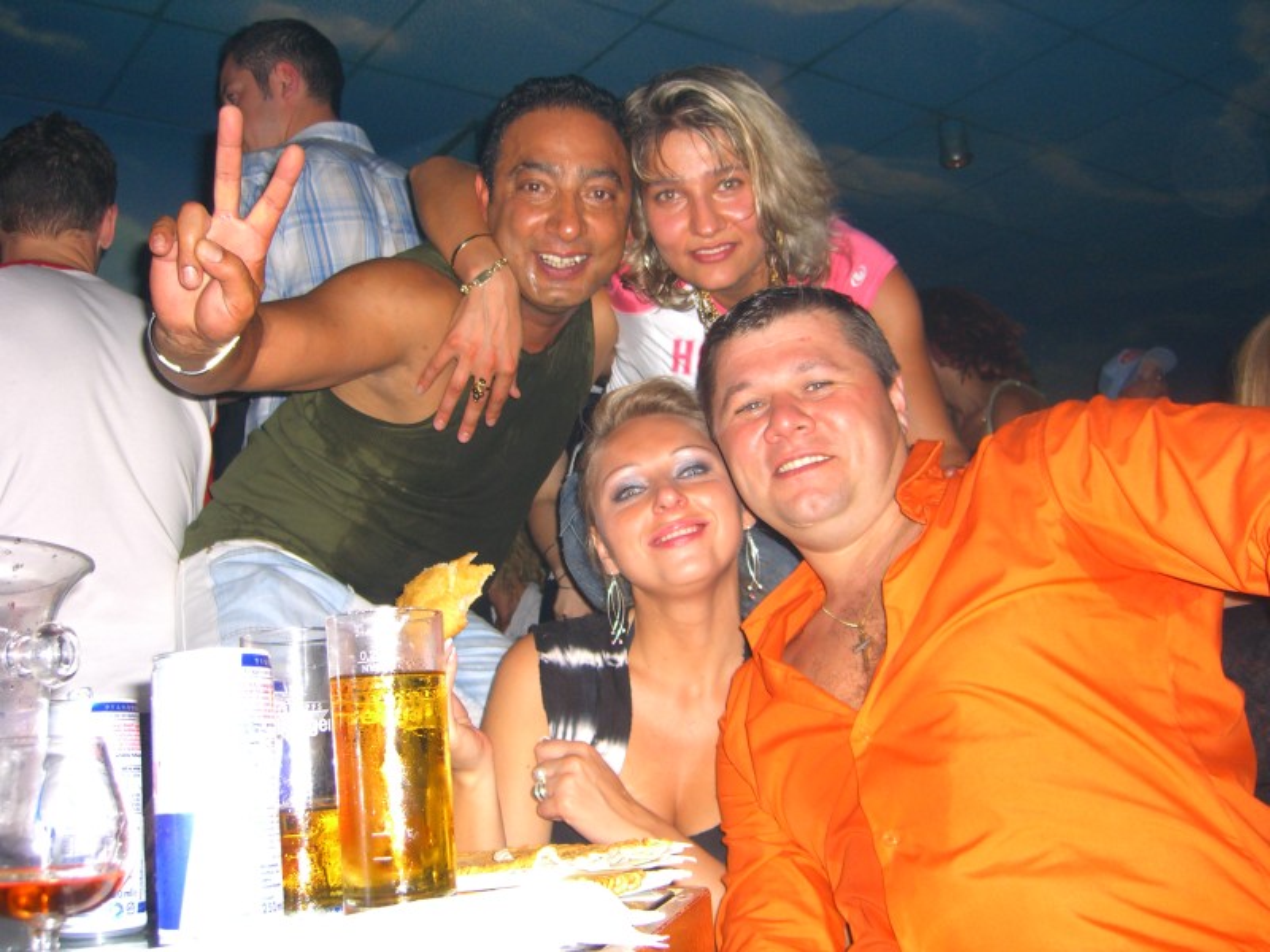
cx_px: 635
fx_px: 1394
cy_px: 476
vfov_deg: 37.7
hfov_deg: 49.0
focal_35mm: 38
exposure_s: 1/60
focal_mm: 7.9
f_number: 2.8
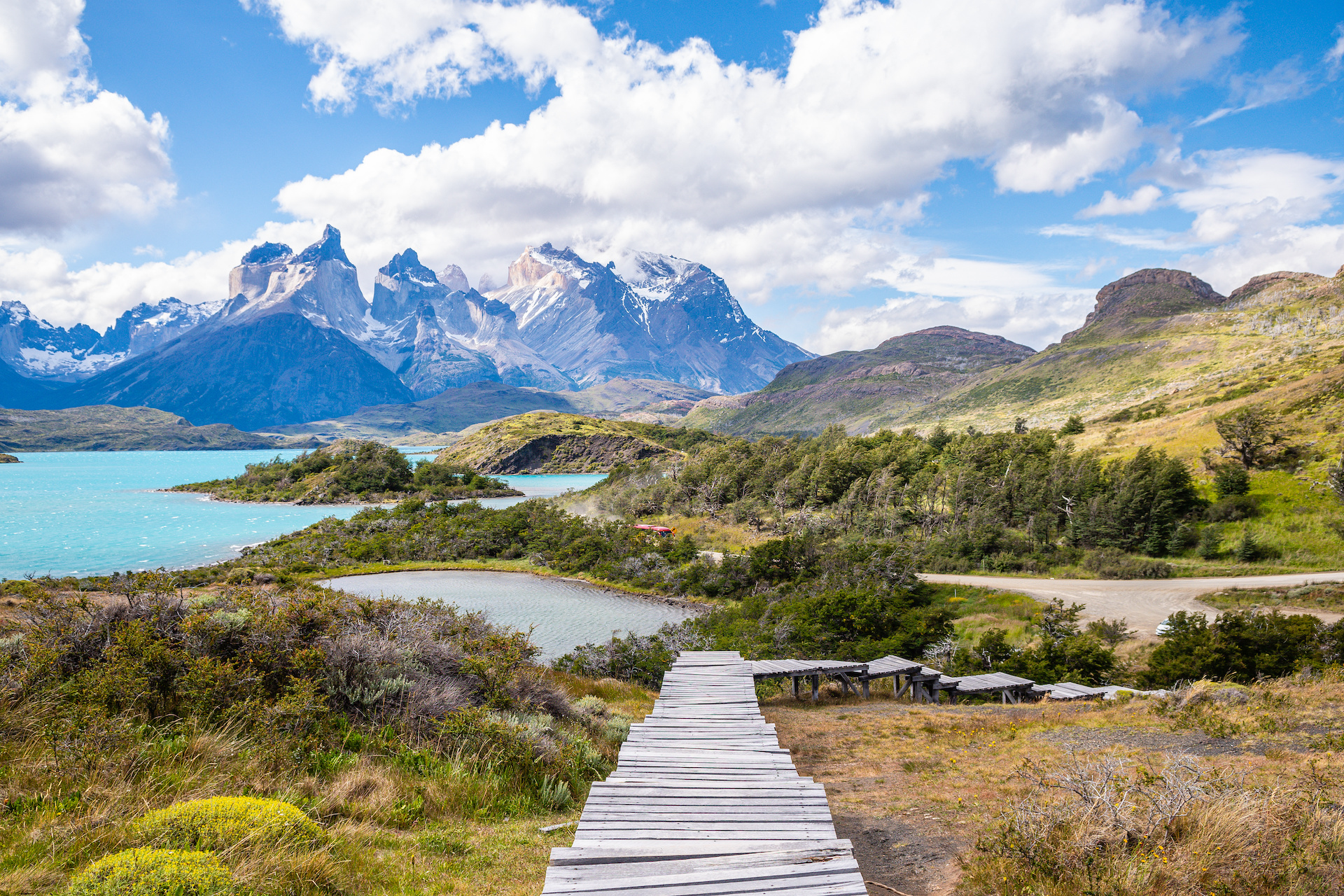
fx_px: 1120
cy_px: 448
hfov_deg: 61.9
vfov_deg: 43.6
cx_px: 672
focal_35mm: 30
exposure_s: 1/500
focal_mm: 20
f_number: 6.3
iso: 200
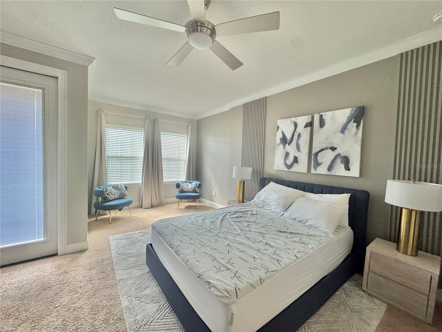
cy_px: 166
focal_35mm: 14
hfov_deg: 102.1
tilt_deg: -3.5
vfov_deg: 85.7
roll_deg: -2.3
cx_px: 221
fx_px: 179
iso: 320
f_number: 2.2
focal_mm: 2.22
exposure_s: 1/120
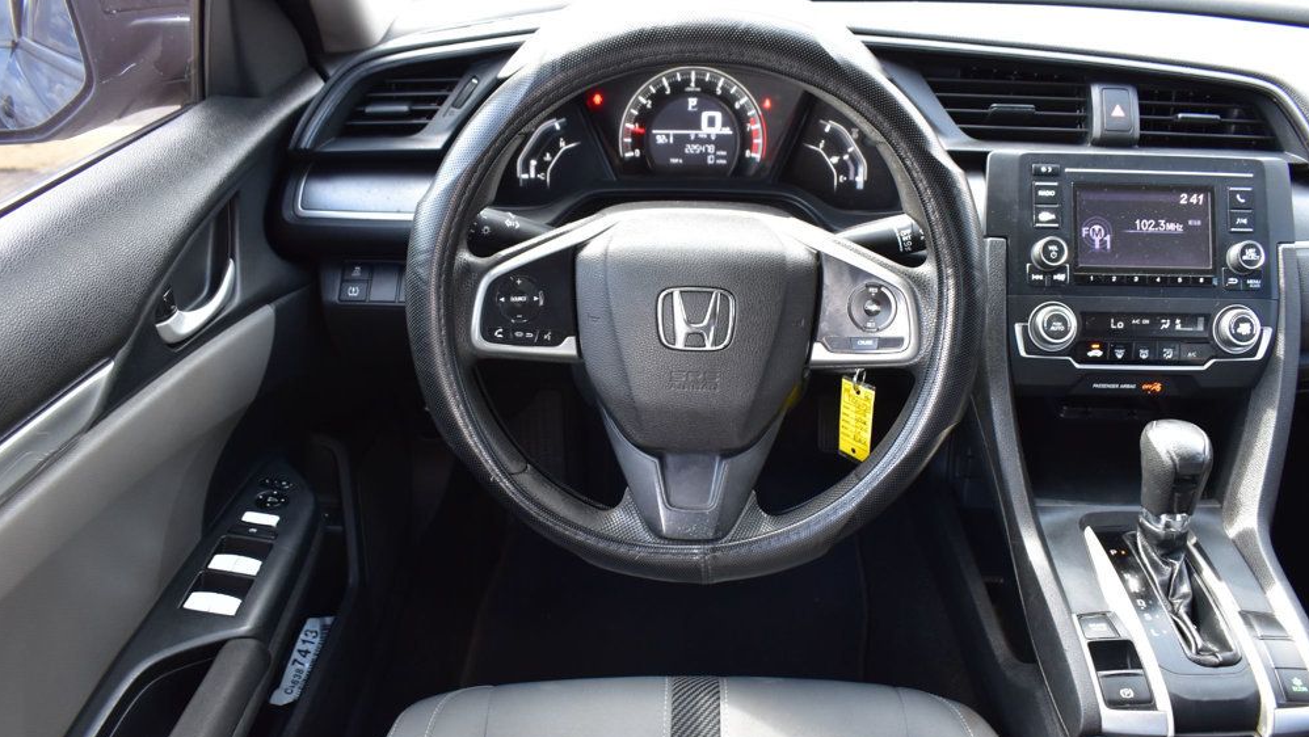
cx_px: 666
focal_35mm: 29
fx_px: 1007
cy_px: 426
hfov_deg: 66.0
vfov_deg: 40.1
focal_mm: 18
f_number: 6.3
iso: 560
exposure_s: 1/15
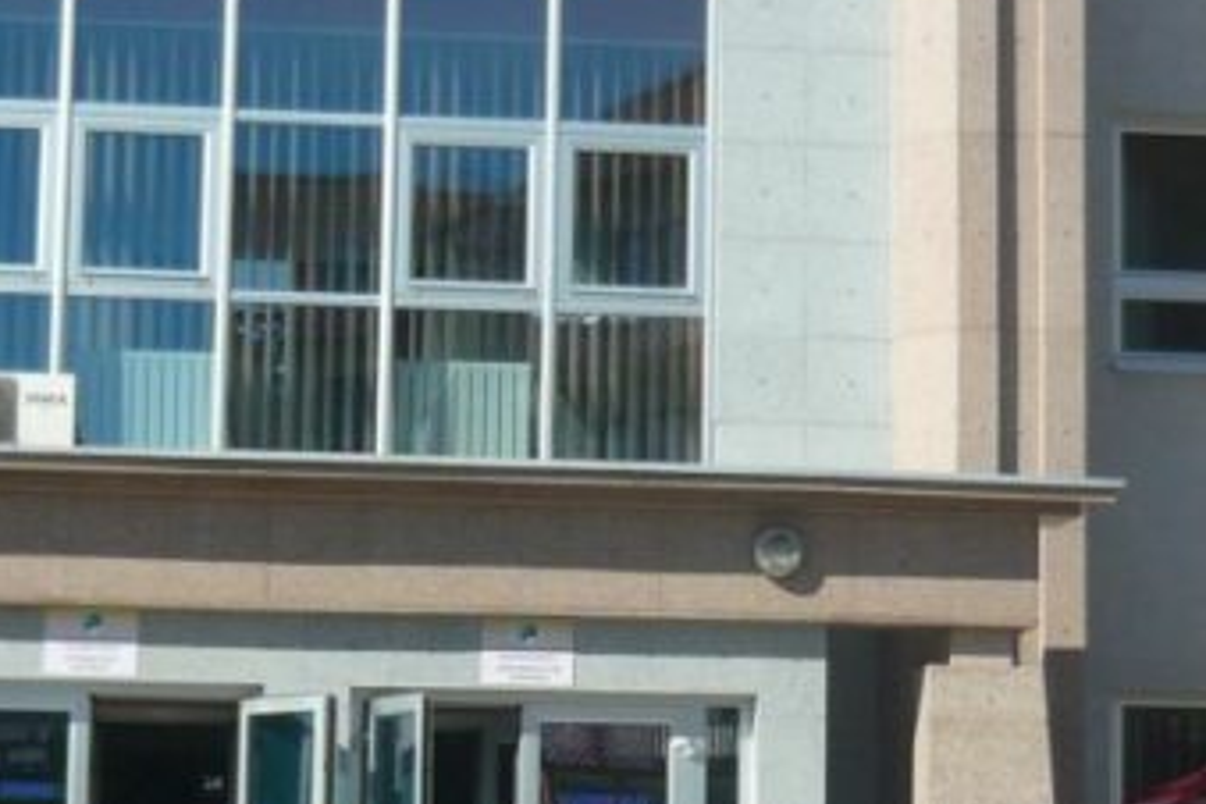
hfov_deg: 18.9
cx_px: 573
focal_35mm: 108
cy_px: 518
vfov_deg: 12.7
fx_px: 3618
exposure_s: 1/200
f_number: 8
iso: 100
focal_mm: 5.5
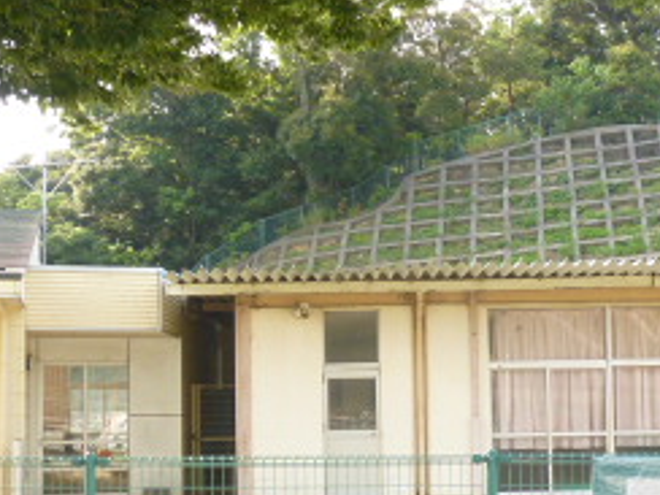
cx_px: 379
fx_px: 1201
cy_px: 311
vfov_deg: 23.2
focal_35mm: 63
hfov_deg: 30.7
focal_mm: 4.3
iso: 100
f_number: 2.8
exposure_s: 1/250
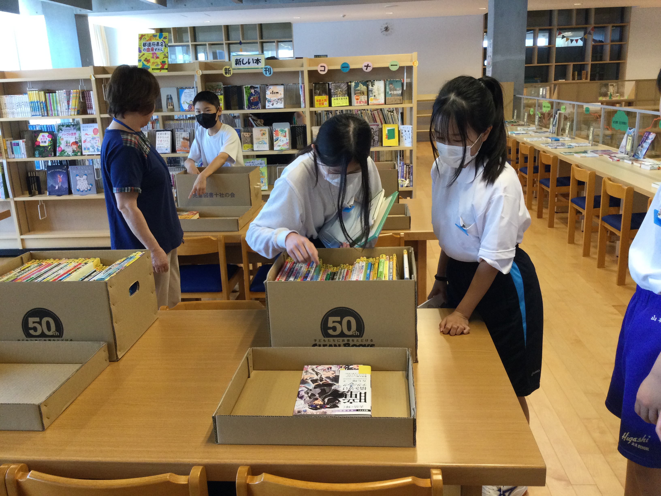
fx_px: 592
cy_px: 248
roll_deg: +2.9
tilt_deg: -16.6
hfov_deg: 58.4
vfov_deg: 45.4
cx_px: 330
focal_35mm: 31
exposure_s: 1/30
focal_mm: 3.3
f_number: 2.4
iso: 40
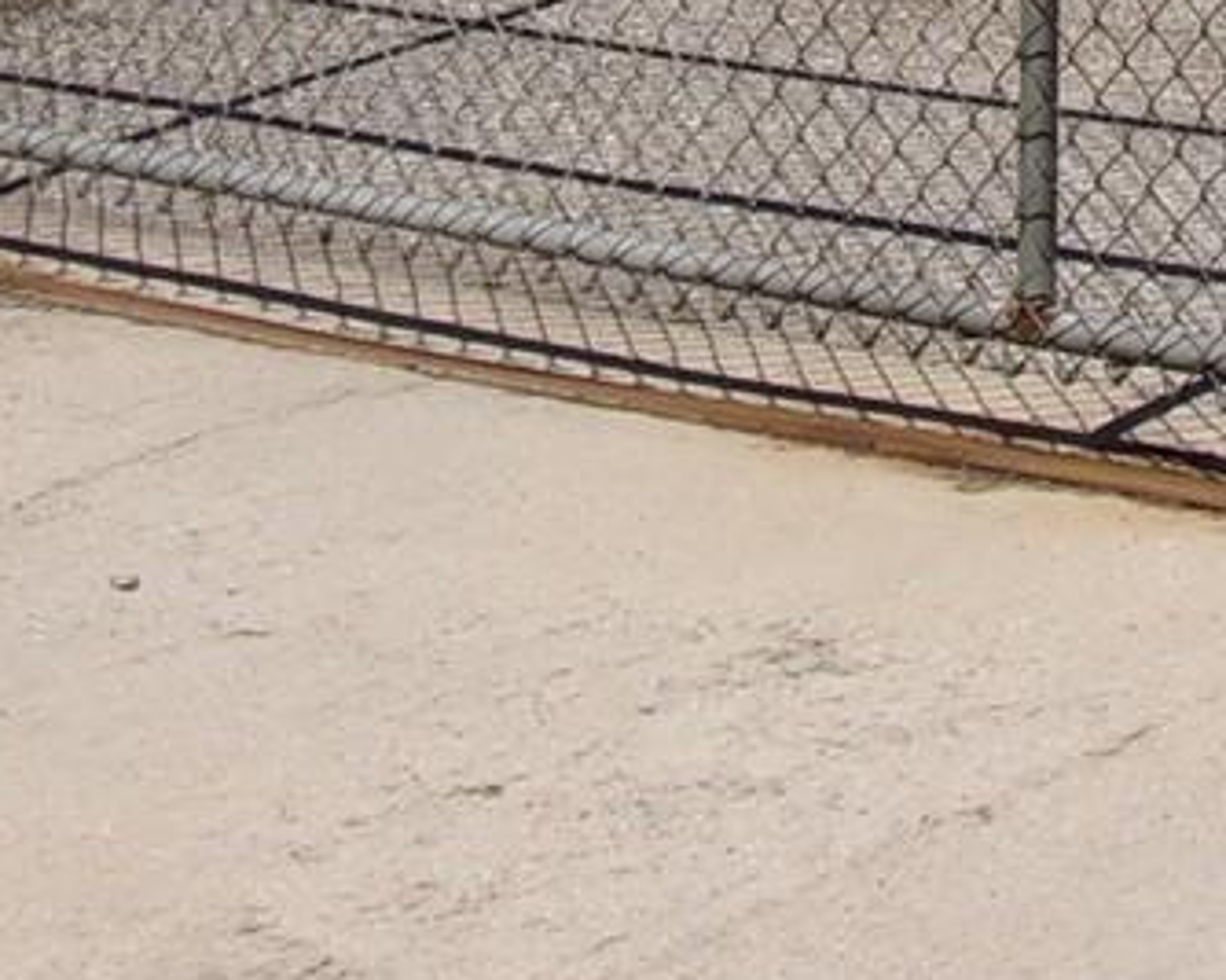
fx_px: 4752
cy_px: -830
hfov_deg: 13.8
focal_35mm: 131
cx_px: 1843
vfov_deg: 10.9
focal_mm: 5.1
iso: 80
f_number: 10.8
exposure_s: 1/200
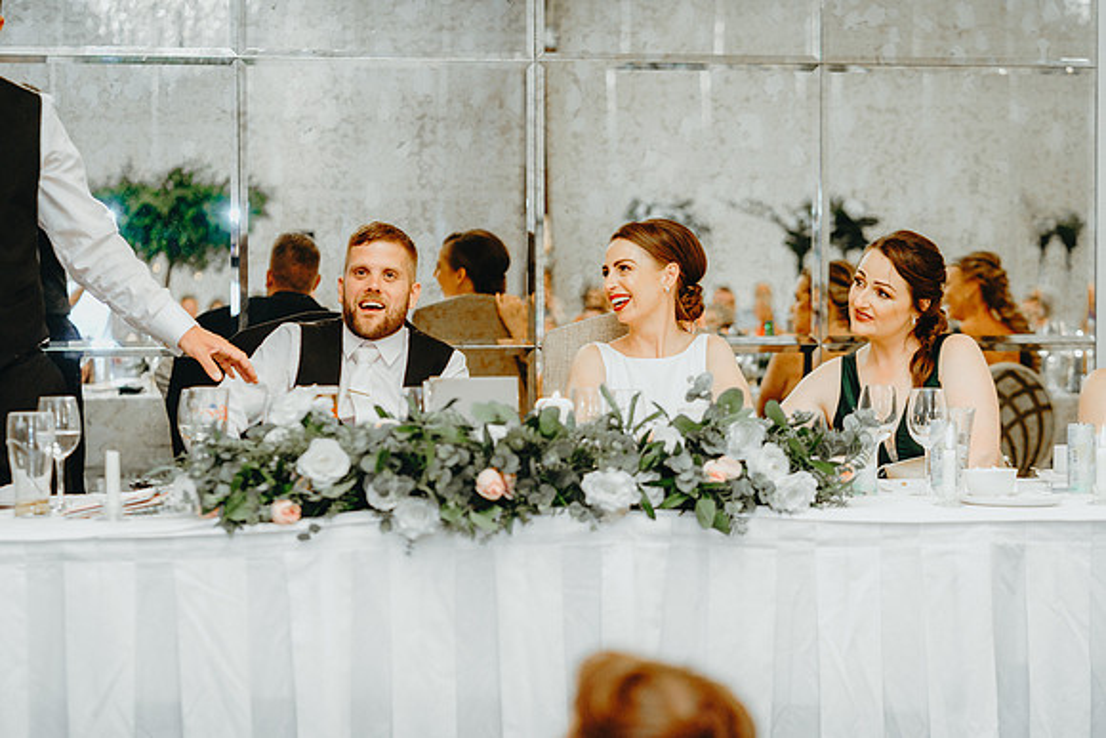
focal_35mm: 85
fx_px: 2612
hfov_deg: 23.9
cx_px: 553
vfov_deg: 16.1
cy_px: 369
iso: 2000
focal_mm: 85
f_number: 2.8
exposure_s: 1/125
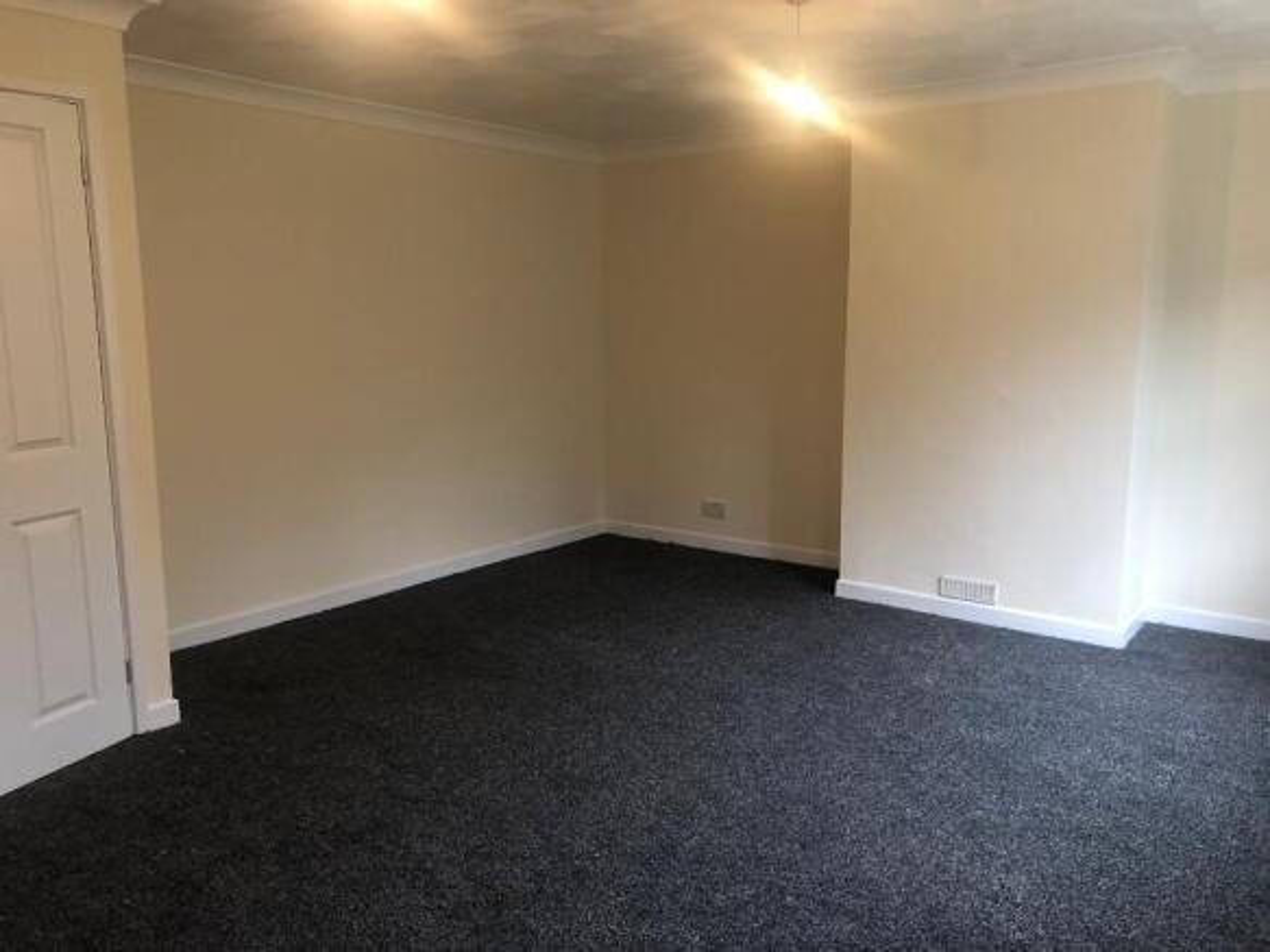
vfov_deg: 49.7
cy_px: 476
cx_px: 635
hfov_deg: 63.5
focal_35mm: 28
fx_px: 1027
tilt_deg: -9.6
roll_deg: +0.6
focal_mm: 3.99
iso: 40
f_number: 1.8
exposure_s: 1/17
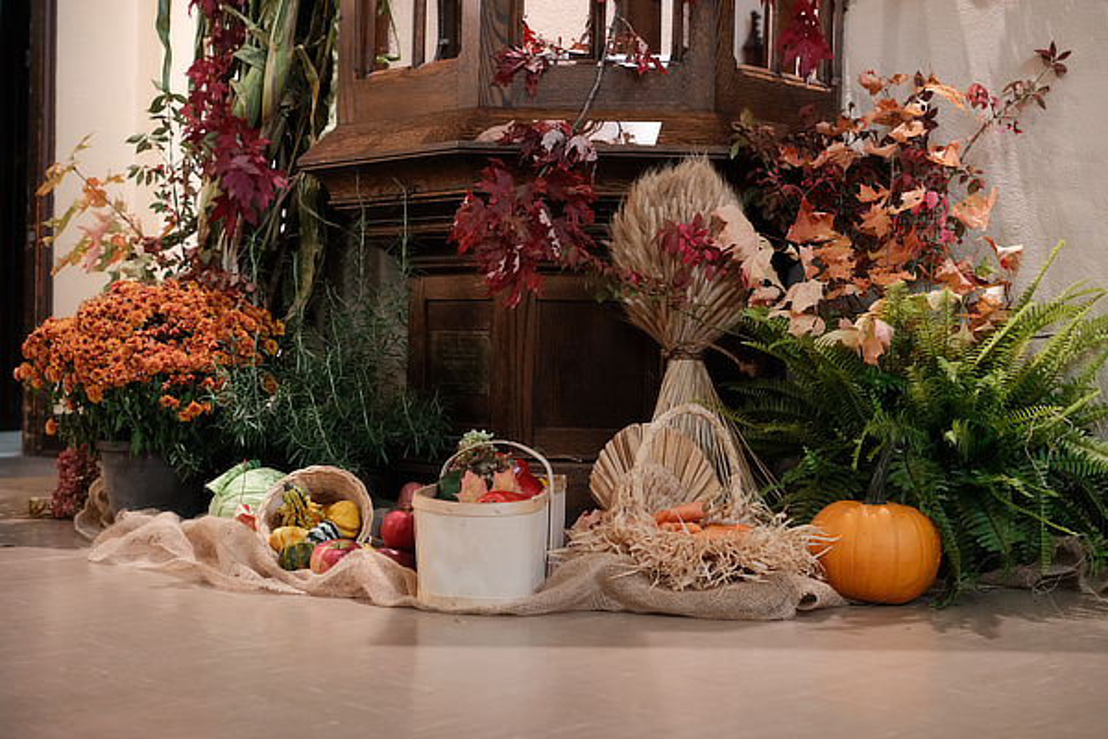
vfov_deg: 27.0
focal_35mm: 50
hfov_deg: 39.6
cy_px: 370
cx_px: 554
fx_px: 1539
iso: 3200
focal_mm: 33
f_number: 3.2
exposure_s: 1/50
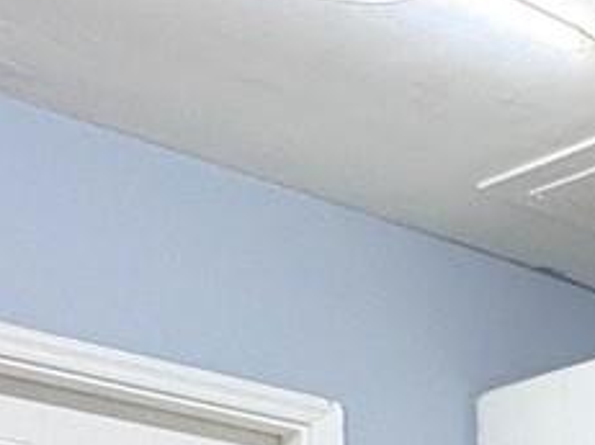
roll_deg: +0.2
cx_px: 1643
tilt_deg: -0.5
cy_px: 967
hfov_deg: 12.4
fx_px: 1666
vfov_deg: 12.7
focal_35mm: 97
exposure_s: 1/60
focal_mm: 2.22
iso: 200
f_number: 2.2
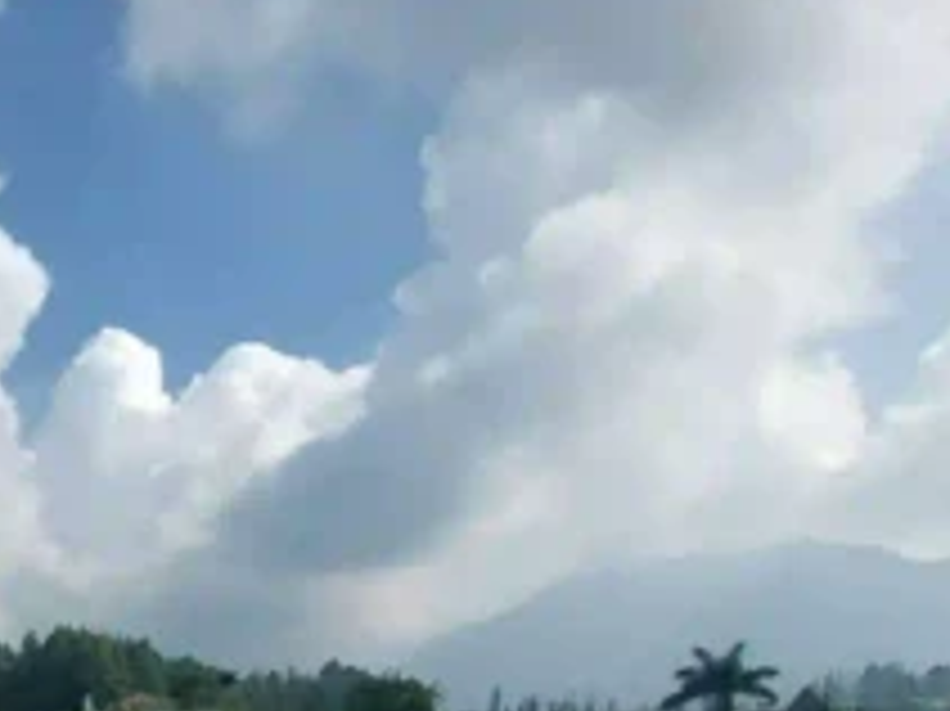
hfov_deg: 41.1
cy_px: 842
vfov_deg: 32.3
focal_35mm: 37
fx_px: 1015
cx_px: -72
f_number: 2.2
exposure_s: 1/2339
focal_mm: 1.74
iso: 50
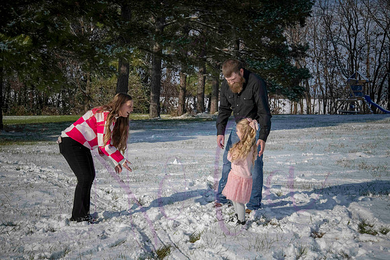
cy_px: 130
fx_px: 628
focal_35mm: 58
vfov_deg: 23.4
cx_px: 195
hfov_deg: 34.5
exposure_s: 1/2000
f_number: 13
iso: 800
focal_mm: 58
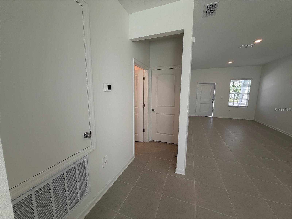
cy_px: 110
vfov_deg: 85.7
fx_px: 118
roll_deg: -0.9
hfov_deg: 102.1
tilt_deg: -7.7
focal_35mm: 14
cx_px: 146
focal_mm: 2.22
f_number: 2.2
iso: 50
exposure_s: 1/120
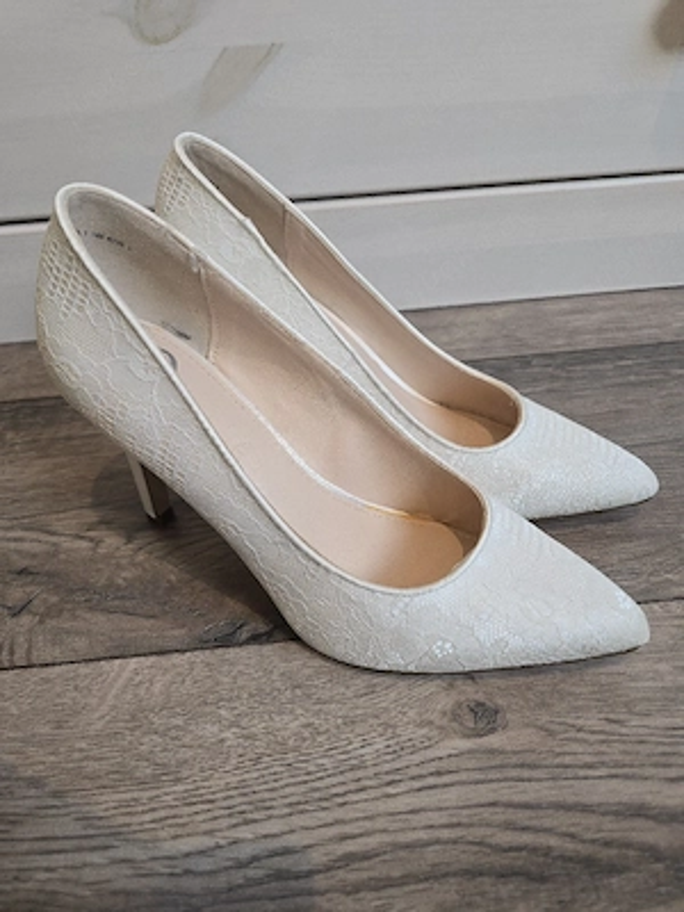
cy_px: 456
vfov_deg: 73.9
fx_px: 606
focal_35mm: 23
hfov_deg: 58.9
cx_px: 342
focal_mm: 6.3
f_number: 1.7
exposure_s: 1/182
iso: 160
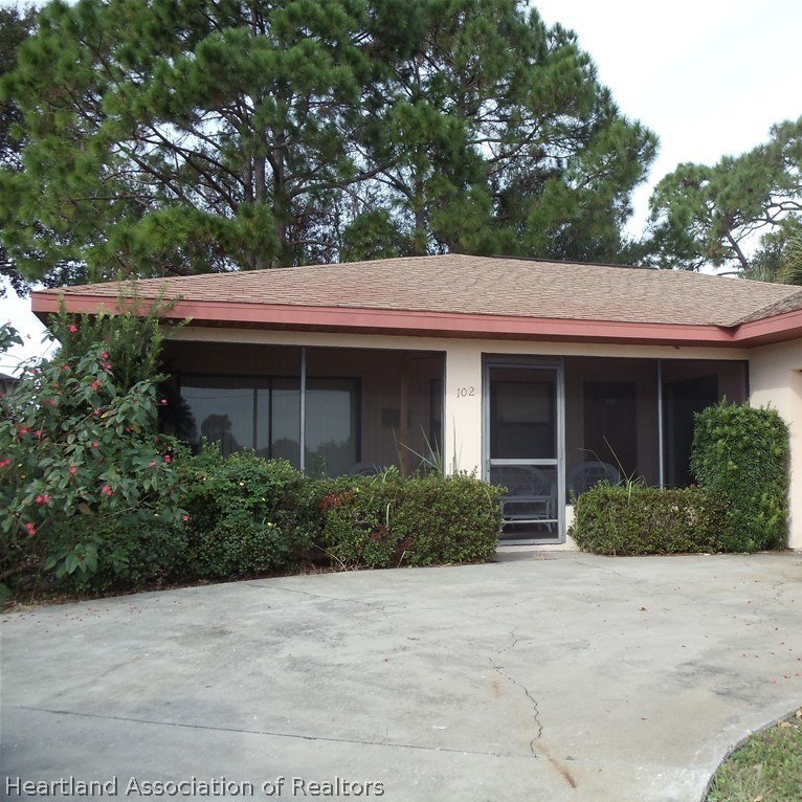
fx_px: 1363
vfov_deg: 32.8
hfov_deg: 32.5
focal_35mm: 52
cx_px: 535
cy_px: 401
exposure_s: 1/500
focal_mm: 6
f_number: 3.5
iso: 100
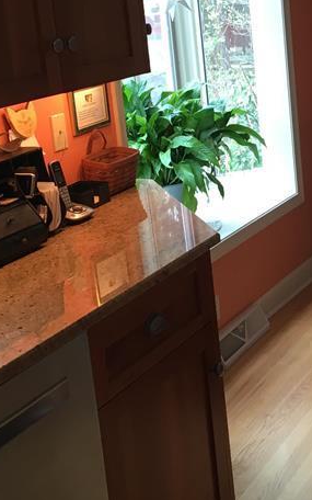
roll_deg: +4.1
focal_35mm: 69
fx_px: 939
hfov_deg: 18.5
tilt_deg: -12.6
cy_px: 190
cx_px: 284
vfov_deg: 29.7
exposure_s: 1/30
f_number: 2.2
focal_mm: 4.15
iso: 64
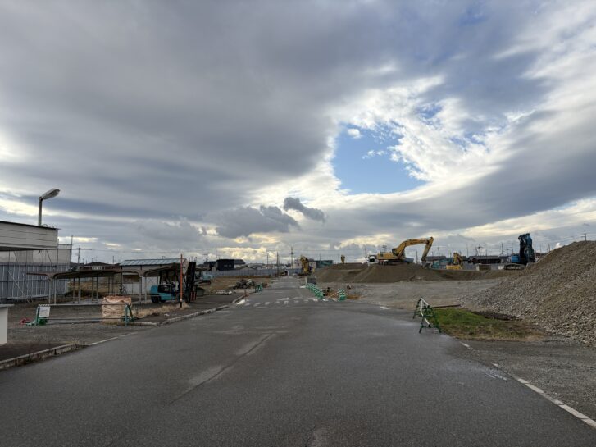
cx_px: 298
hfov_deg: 67.3
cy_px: 224
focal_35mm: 26
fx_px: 448
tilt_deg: +6.1
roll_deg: +1.4
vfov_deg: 53.0
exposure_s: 1/3623
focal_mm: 5.96
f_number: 1.6
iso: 50
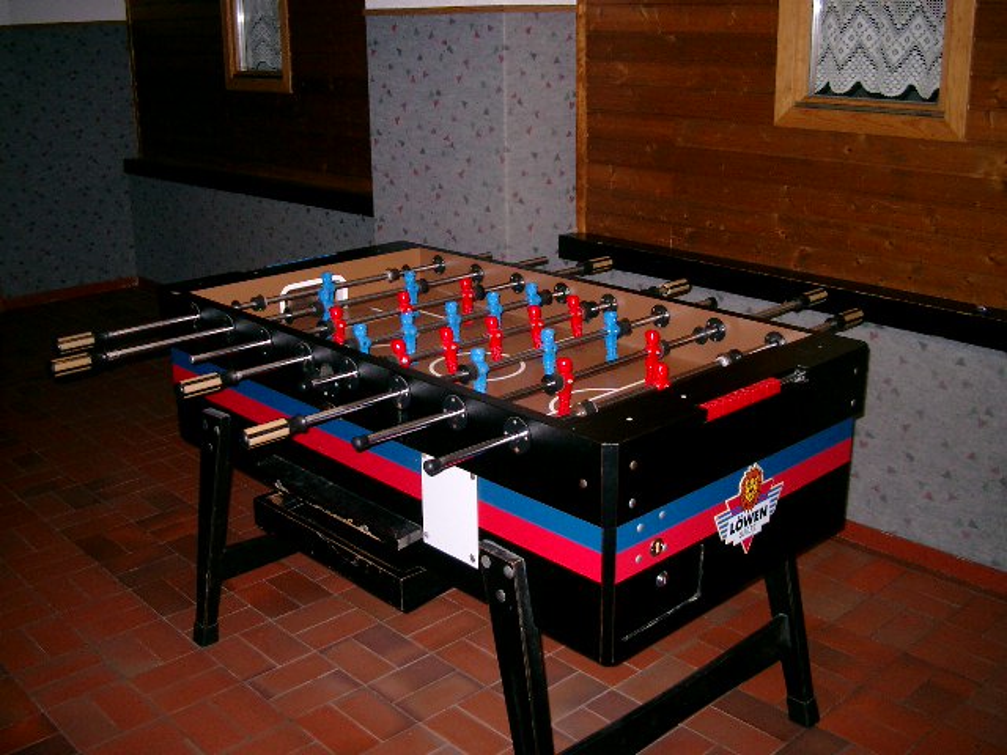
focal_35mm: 37
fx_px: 1076
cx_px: 504
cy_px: 378
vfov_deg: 38.7
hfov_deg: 50.1
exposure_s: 1/60
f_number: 2.6
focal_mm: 7.6
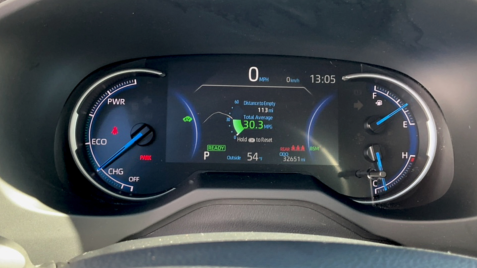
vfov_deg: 35.6
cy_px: 136
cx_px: 238
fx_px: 417
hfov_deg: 59.5
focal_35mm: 33
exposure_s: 1/60
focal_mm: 3
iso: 50
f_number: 1.8
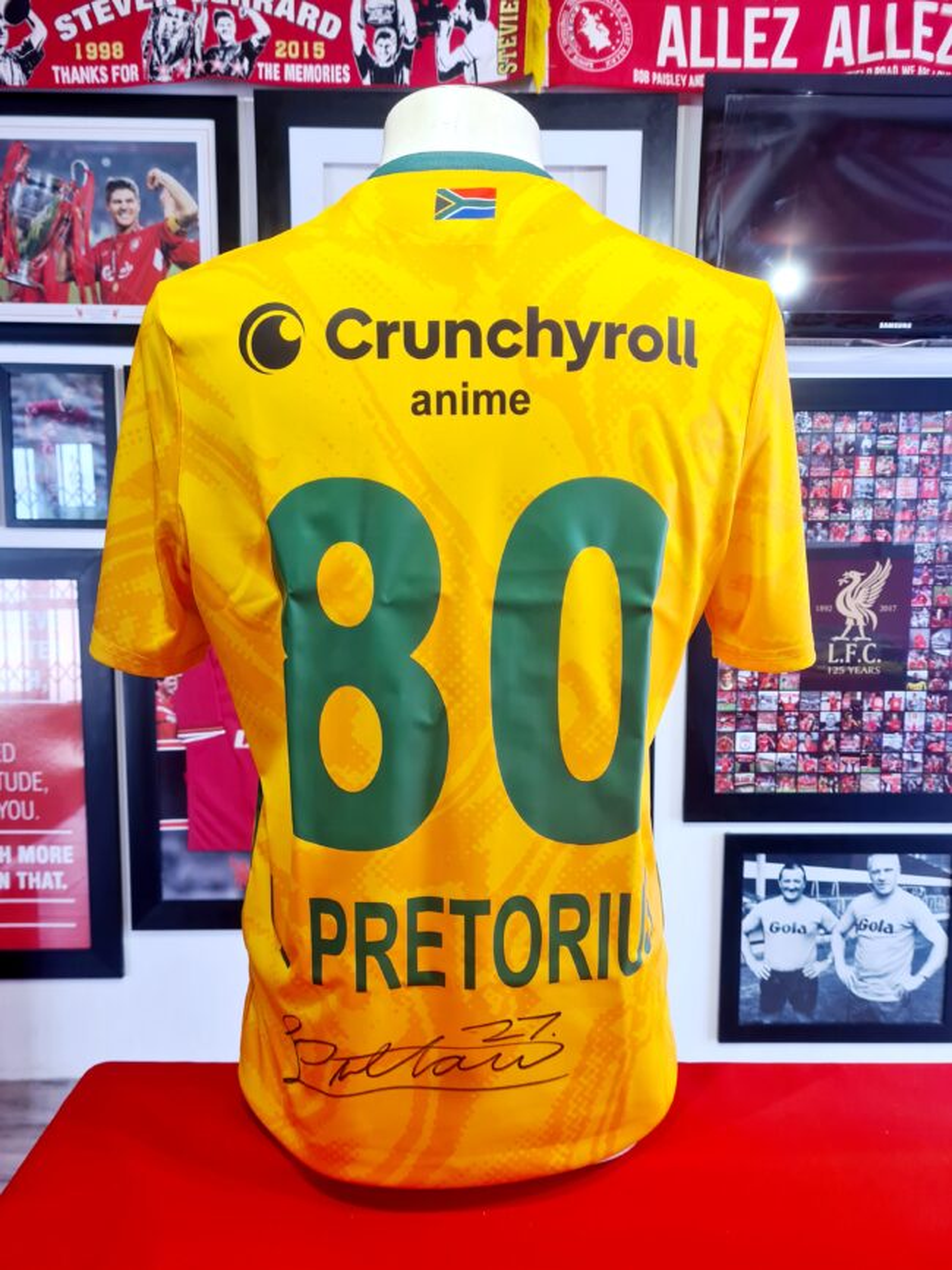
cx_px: 476
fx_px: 954
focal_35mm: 26
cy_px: 635
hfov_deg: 53.1
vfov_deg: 67.3
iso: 80
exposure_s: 1/50
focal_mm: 5.4
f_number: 1.8
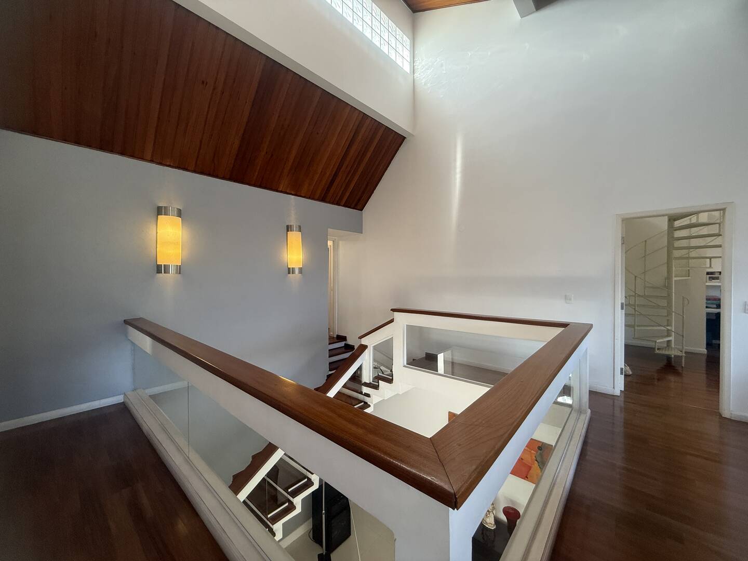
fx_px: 303
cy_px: 280
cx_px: 374
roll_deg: -0.2
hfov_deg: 102.1
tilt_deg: +0.1
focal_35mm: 14
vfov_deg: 85.7
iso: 250
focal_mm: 2.22
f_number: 2.2
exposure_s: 1/120
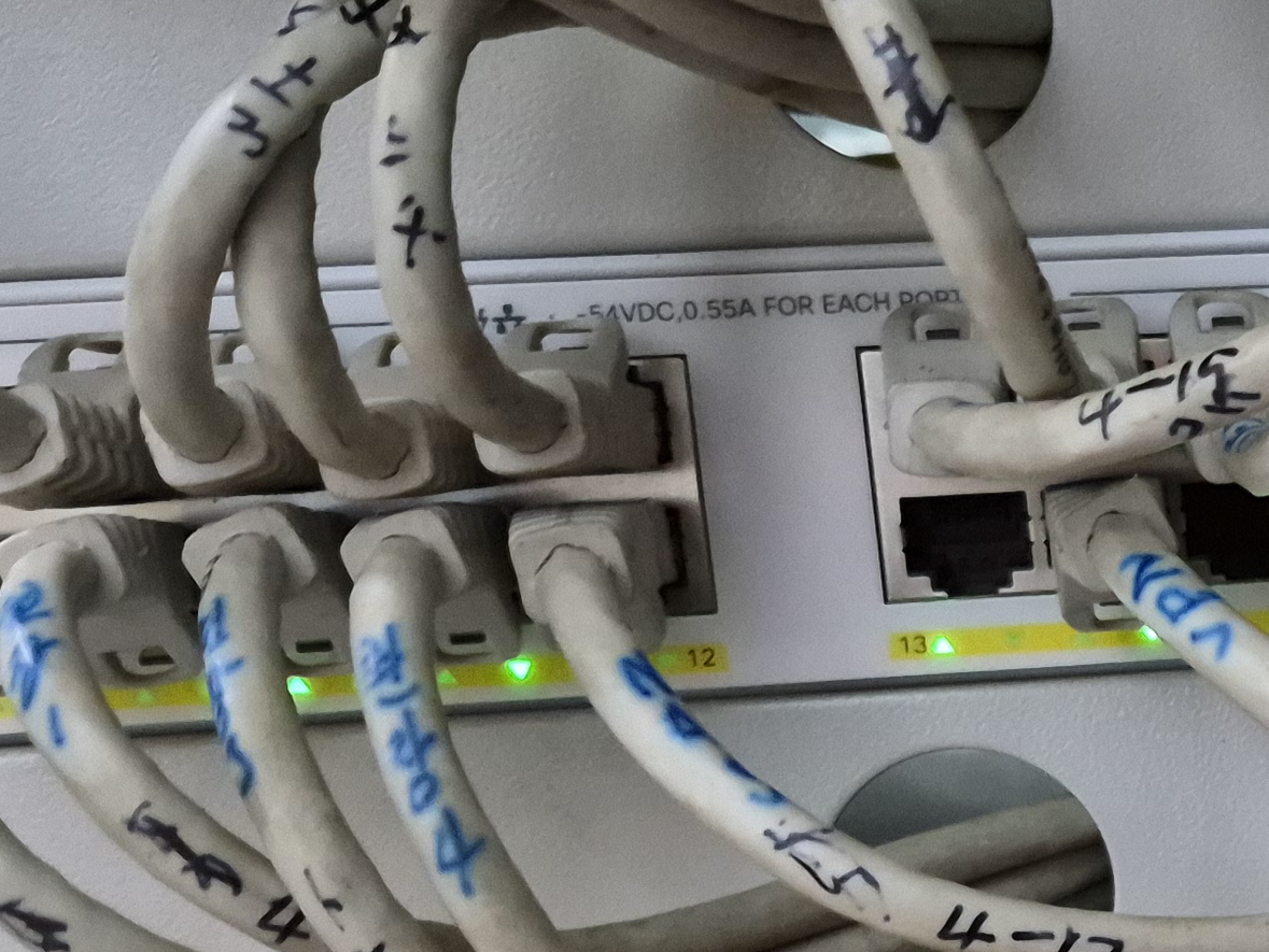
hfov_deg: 21.9
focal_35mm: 78
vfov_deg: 18.3
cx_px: 1761
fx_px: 2860
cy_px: 990
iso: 1250
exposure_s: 1/40
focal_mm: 5.4
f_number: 1.8
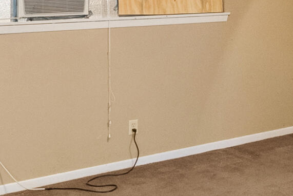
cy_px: 35
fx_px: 513
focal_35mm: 63
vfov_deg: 21.3
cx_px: 326
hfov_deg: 28.7
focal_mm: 12
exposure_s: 1/4
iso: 2000
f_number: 7.1
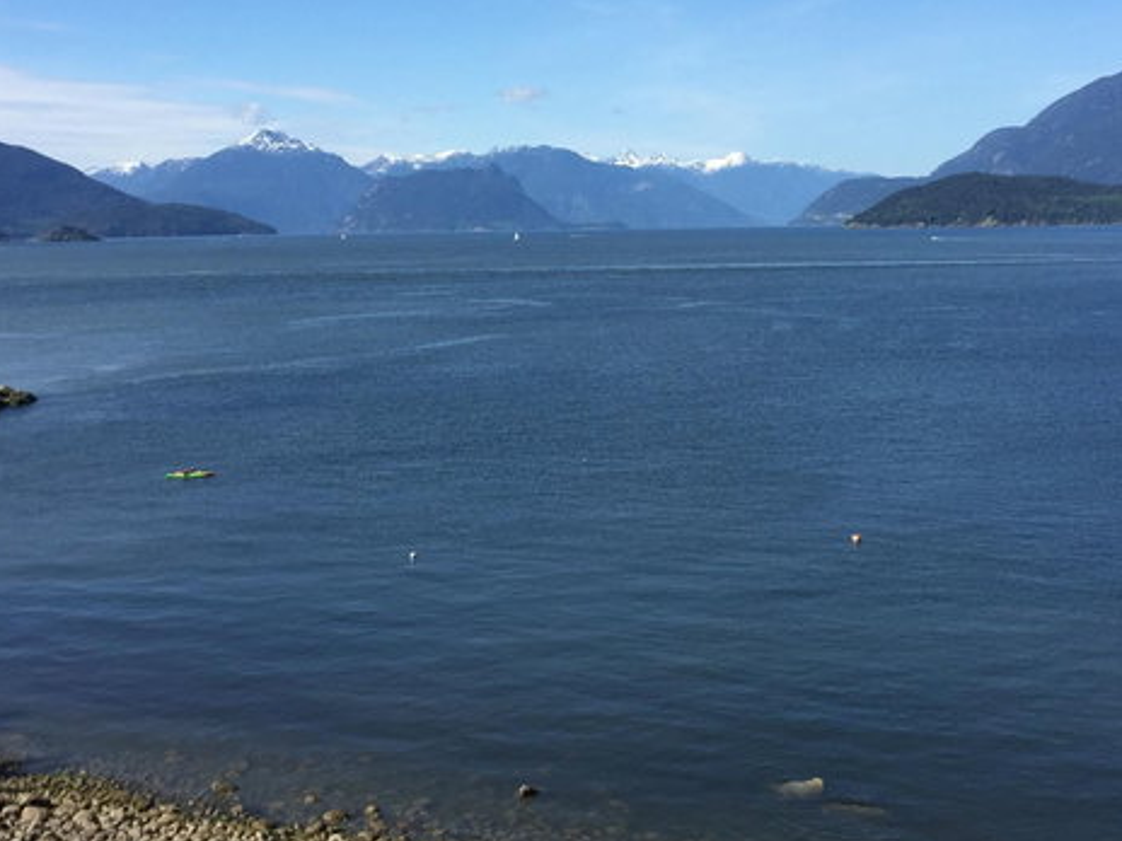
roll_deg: +0.4
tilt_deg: -1.6
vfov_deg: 28.8
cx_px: 590
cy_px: 239
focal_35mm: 50
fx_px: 1621
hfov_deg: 38.2
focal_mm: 4.15
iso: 32
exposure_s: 1/2083
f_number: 2.2
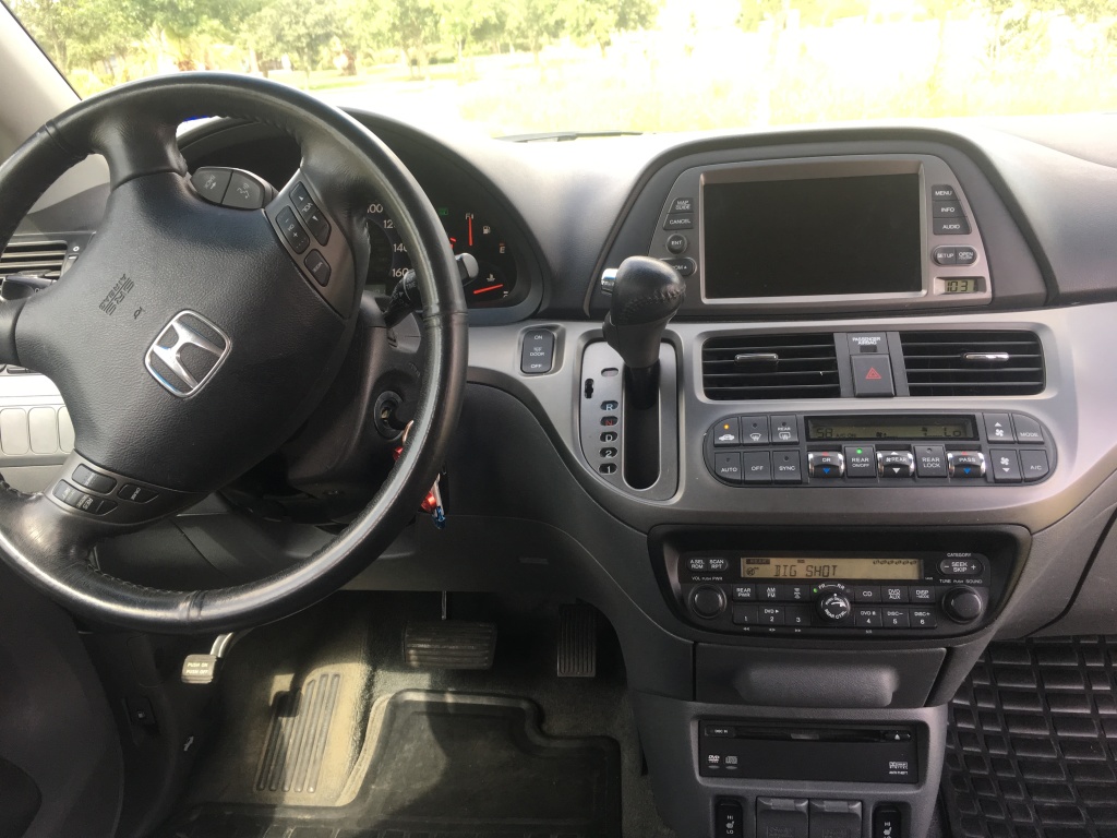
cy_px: 419
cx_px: 558
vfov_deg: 48.2
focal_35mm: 29
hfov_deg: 61.7
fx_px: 936
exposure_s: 1/120
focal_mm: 4.15
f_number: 2.2
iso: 40
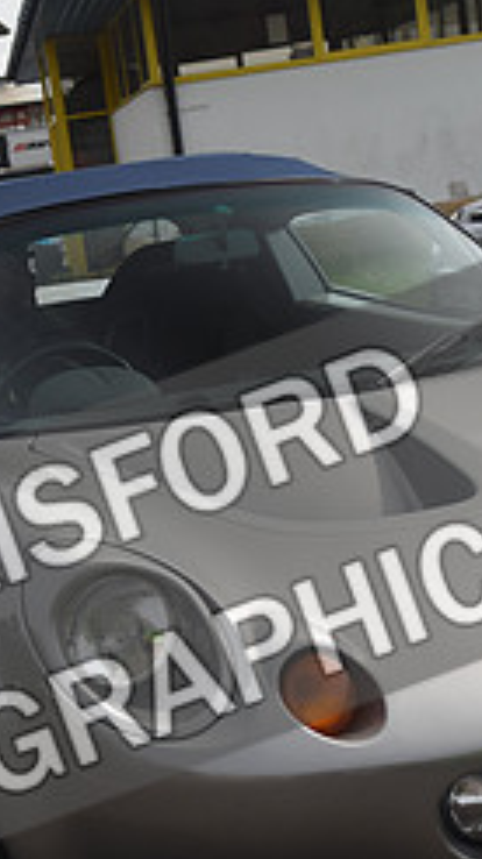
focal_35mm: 84
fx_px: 1913
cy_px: 585
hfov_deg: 14.3
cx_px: 150
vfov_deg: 25.2
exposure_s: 1/1000
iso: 500
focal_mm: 34
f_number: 5.6
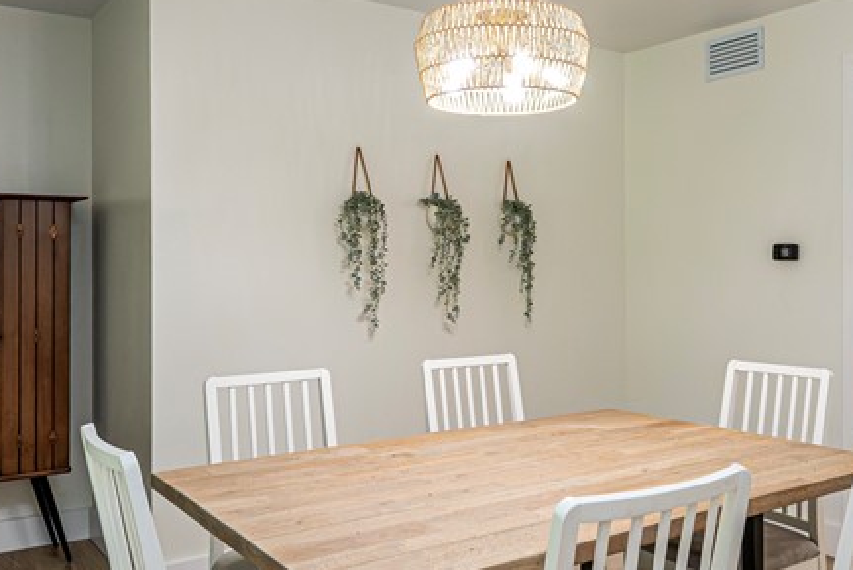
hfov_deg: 54.1
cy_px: 274
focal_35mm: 35
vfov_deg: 37.9
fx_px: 830
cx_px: 504
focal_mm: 14
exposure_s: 1/100
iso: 2500
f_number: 8
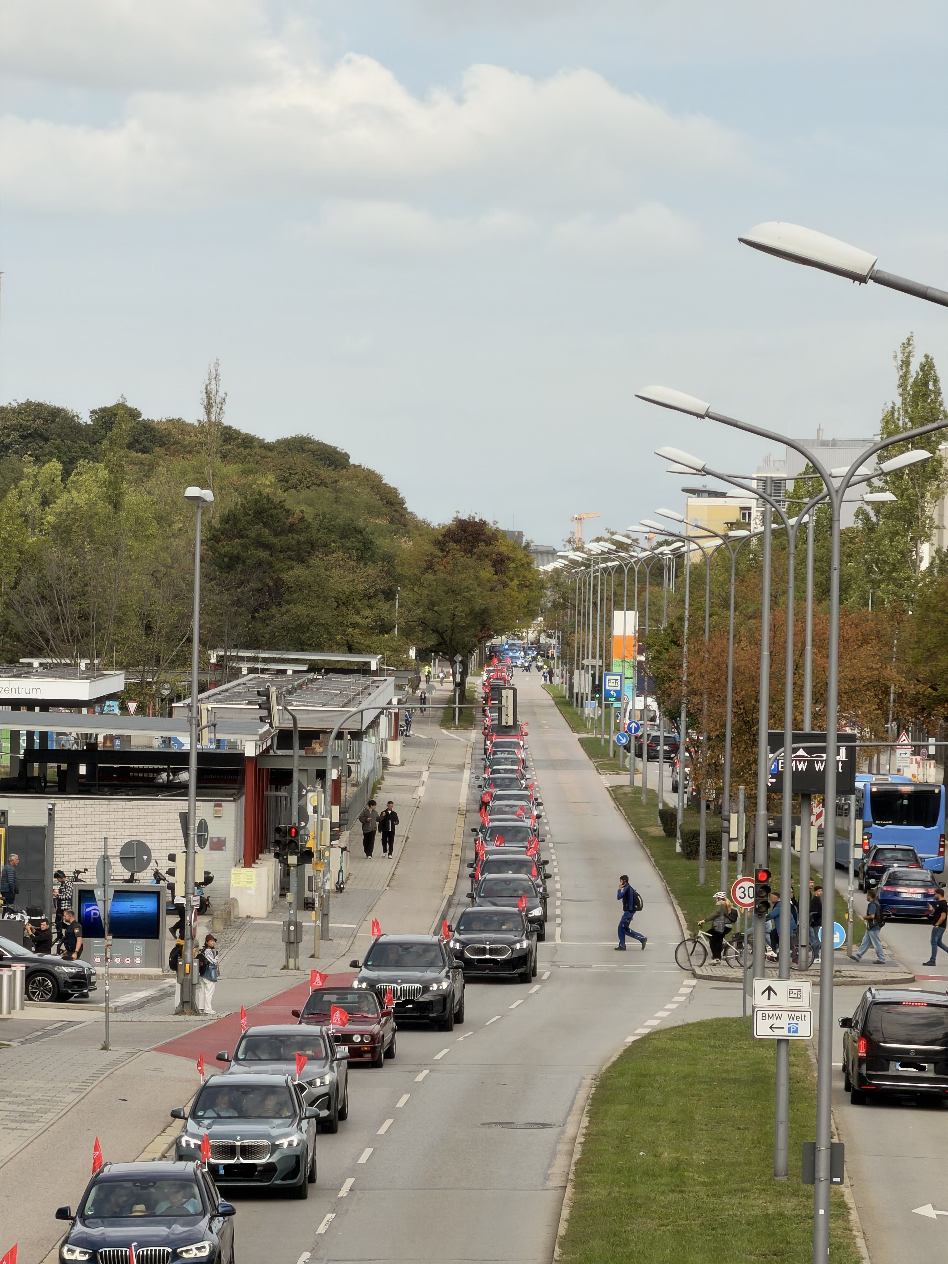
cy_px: 632
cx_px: 474
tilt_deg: -0.3
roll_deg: -1.4
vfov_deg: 9.9
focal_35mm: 200
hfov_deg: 7.4
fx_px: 7303
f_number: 2.8
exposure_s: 1/639
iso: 32
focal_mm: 16.89
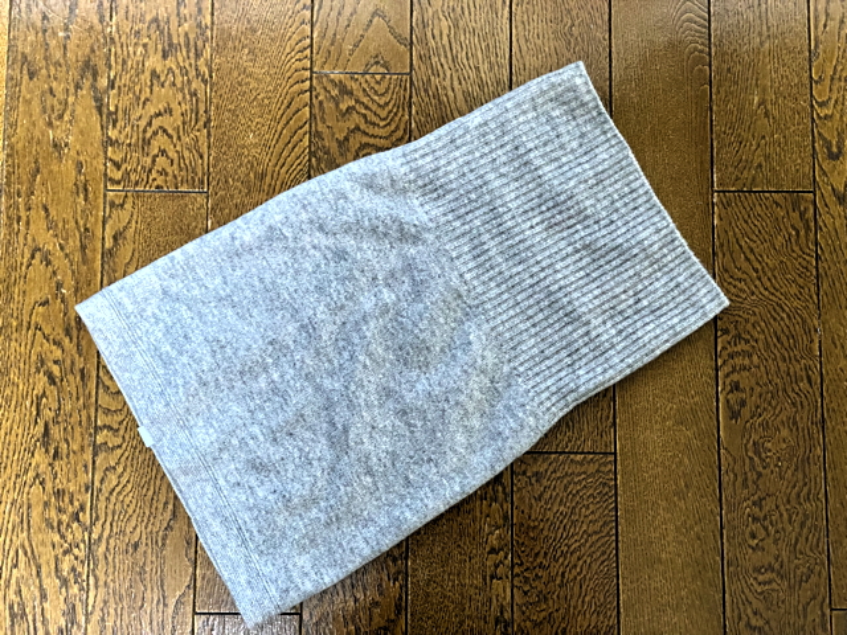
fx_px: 1272
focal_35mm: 52
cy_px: 318
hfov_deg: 36.8
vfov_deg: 28.0
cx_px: 424
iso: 640
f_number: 2
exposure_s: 1/50
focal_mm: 6
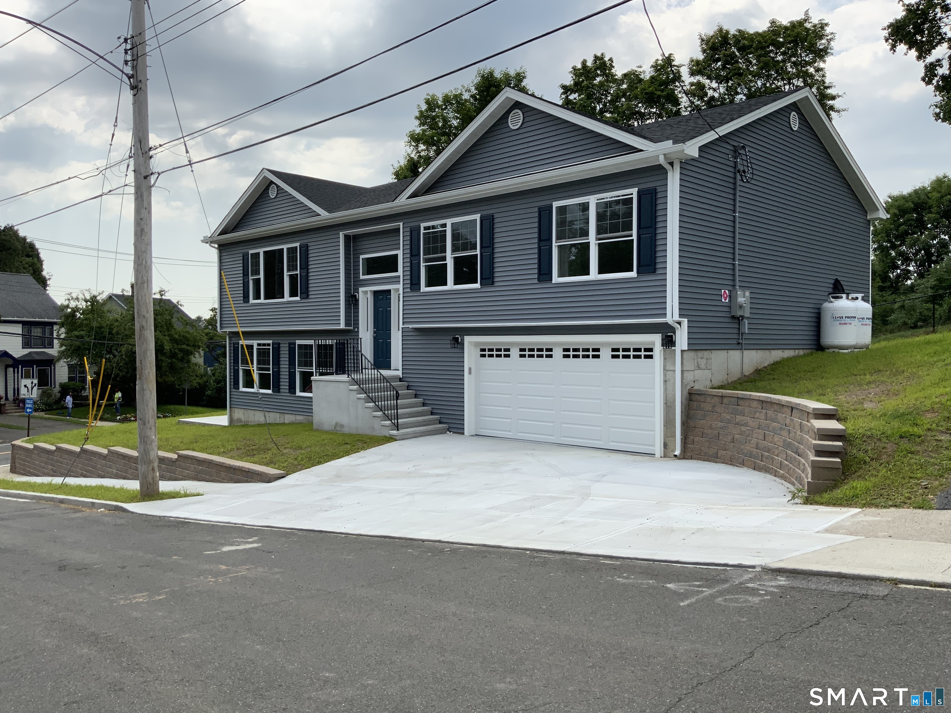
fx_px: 797
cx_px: 476
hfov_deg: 61.7
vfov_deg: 48.2
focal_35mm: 29
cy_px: 356
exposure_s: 1/1626
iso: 16
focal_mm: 3
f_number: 1.8
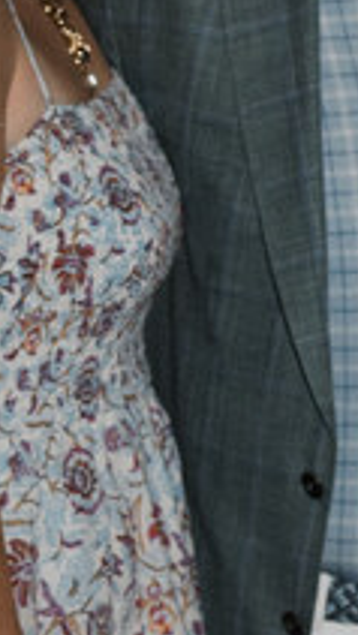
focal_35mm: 317
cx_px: 653
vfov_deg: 6.8
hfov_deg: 3.8
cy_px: 298
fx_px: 5339
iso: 1250
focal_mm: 50
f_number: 2.8
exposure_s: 1/200
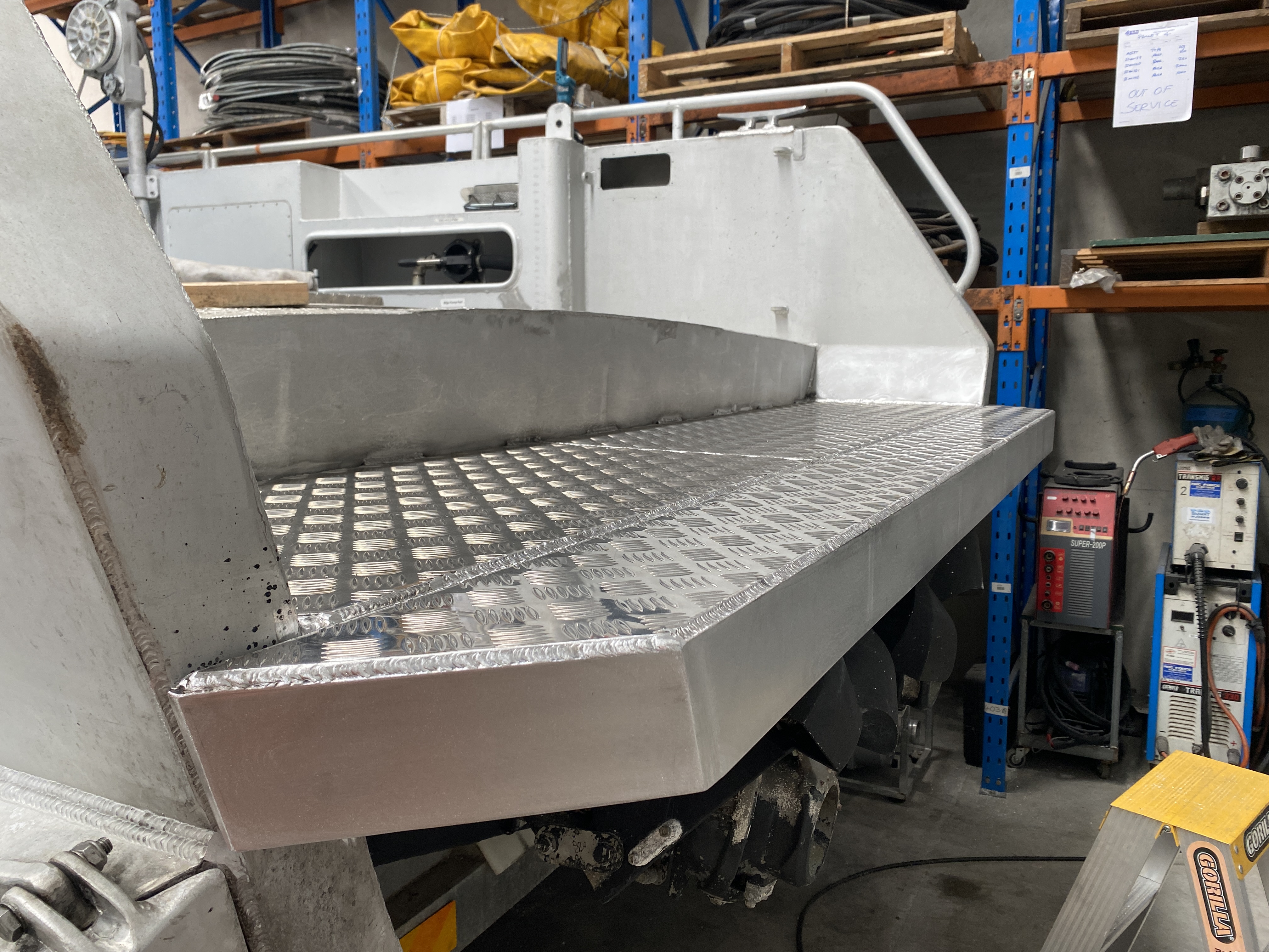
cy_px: 476
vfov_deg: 53.1
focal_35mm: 26
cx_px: 634
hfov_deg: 67.3
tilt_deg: -8.4
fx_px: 953
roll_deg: +0.4
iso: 80
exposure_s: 1/100
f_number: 1.8
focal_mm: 4.25
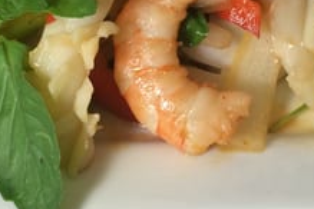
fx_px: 767
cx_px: 175
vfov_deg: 15.3
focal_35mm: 88
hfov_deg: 23.1
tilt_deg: -46.6
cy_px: 19
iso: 32
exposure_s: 1/30
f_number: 2.2
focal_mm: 4.15
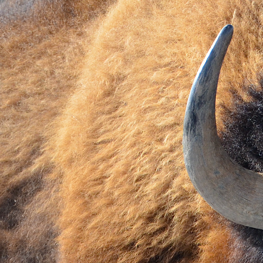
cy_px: 311
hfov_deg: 0.5
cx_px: 446
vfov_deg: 0.5
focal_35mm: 3823
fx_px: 32862
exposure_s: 1/500
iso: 400
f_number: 6.3
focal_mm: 600
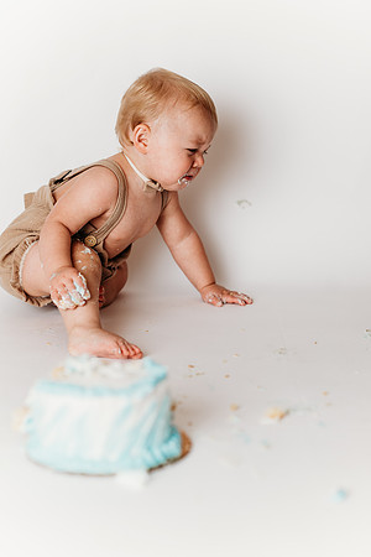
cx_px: 186
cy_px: 278
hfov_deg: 16.1
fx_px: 1314
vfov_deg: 23.9
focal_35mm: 85
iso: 100
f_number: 2.8
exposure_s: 1/200
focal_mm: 85
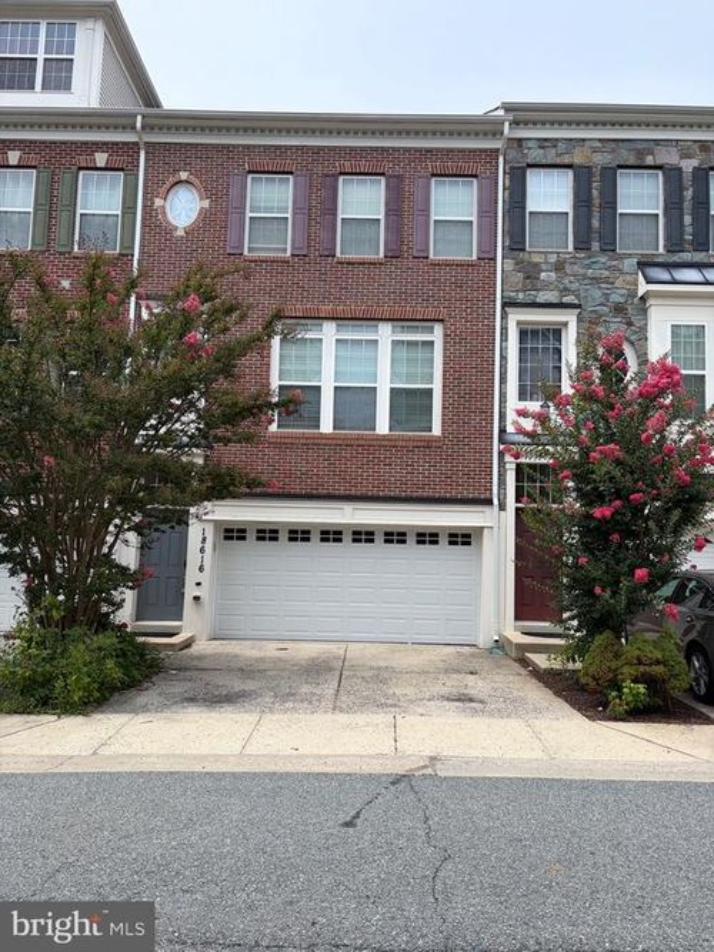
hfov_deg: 53.0
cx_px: 357
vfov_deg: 67.3
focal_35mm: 26
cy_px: 476
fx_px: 715
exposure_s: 1/2985
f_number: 1.6
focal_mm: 5.96
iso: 50
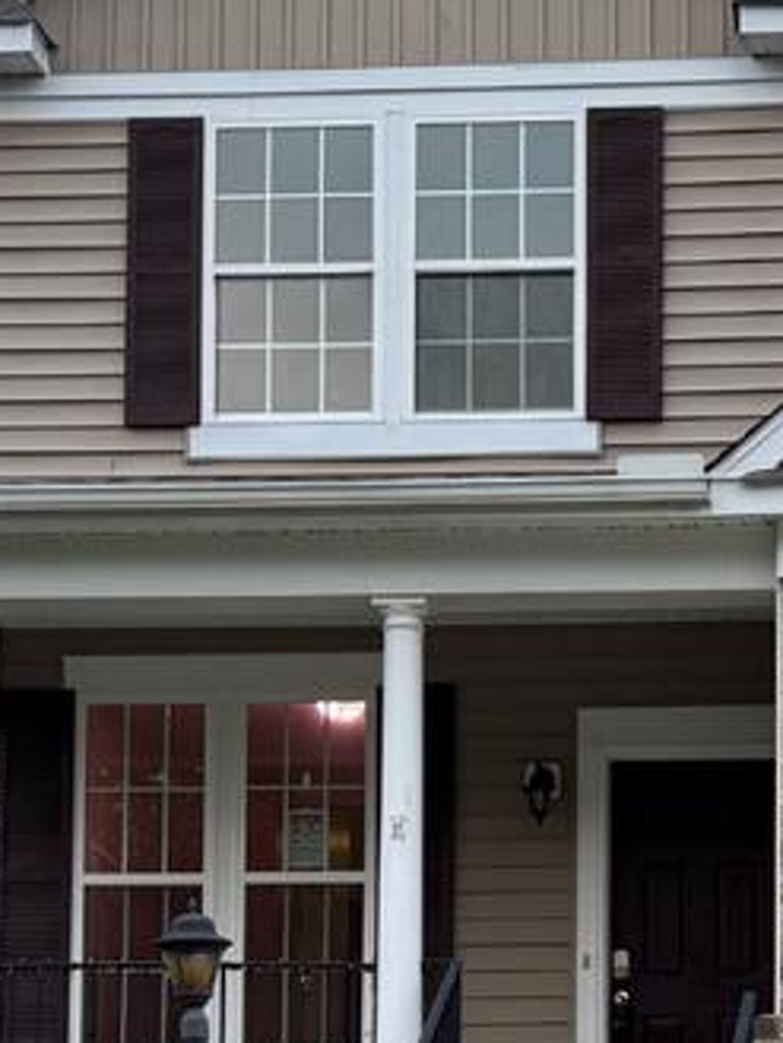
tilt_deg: +5.4
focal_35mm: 105
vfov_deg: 18.2
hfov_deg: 13.8
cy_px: 1046
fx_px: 3165
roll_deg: +0.2
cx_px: 872
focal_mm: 6.76
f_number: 1.78
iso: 100
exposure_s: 1/121
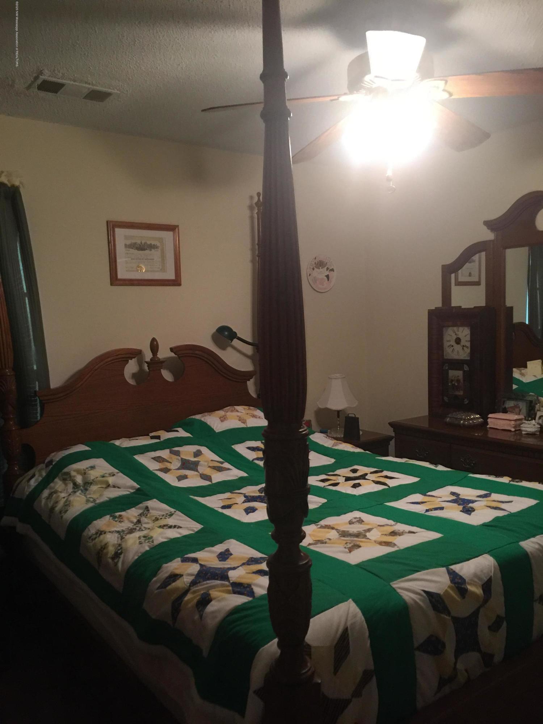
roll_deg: +2.5
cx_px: 272
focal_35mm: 29
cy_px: 362
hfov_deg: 48.2
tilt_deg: -2.1
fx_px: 607
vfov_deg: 61.7
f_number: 2.2
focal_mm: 4.15
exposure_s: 1/15
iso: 100
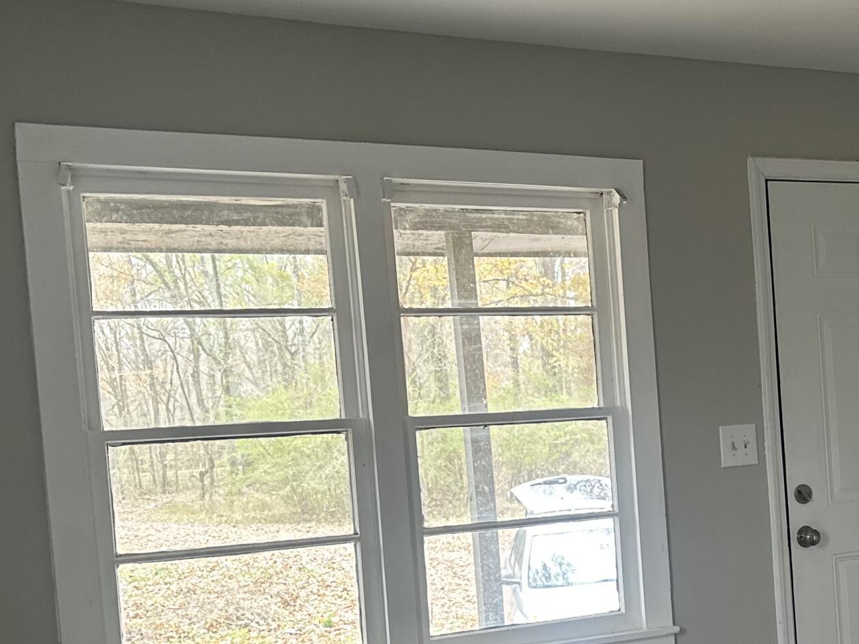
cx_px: 739
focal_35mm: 57
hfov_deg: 32.4
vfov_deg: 25.4
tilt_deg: -0.8
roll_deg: +2.6
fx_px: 1414
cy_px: 471
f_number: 1.78
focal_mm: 6.86
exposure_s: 1/60
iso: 250
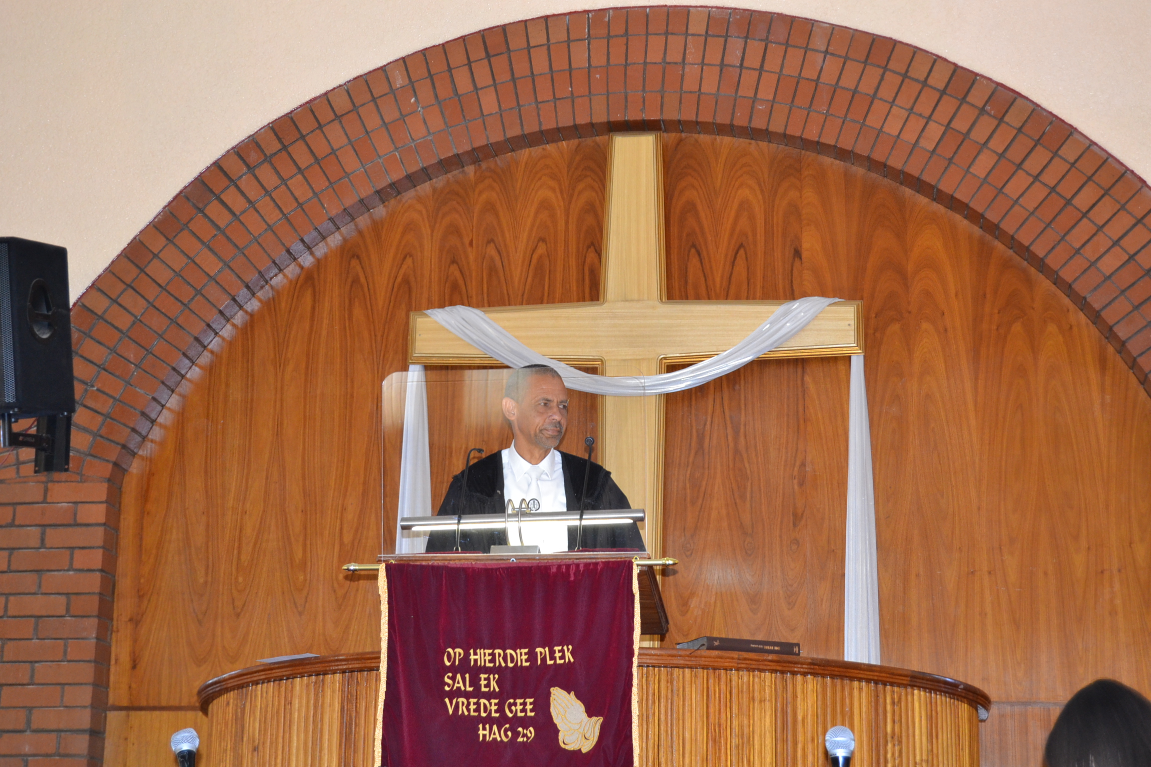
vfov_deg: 21.6
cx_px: 576
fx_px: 2014
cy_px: 384
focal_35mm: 63
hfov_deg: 31.9
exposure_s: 1/60
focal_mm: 42
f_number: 5
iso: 900
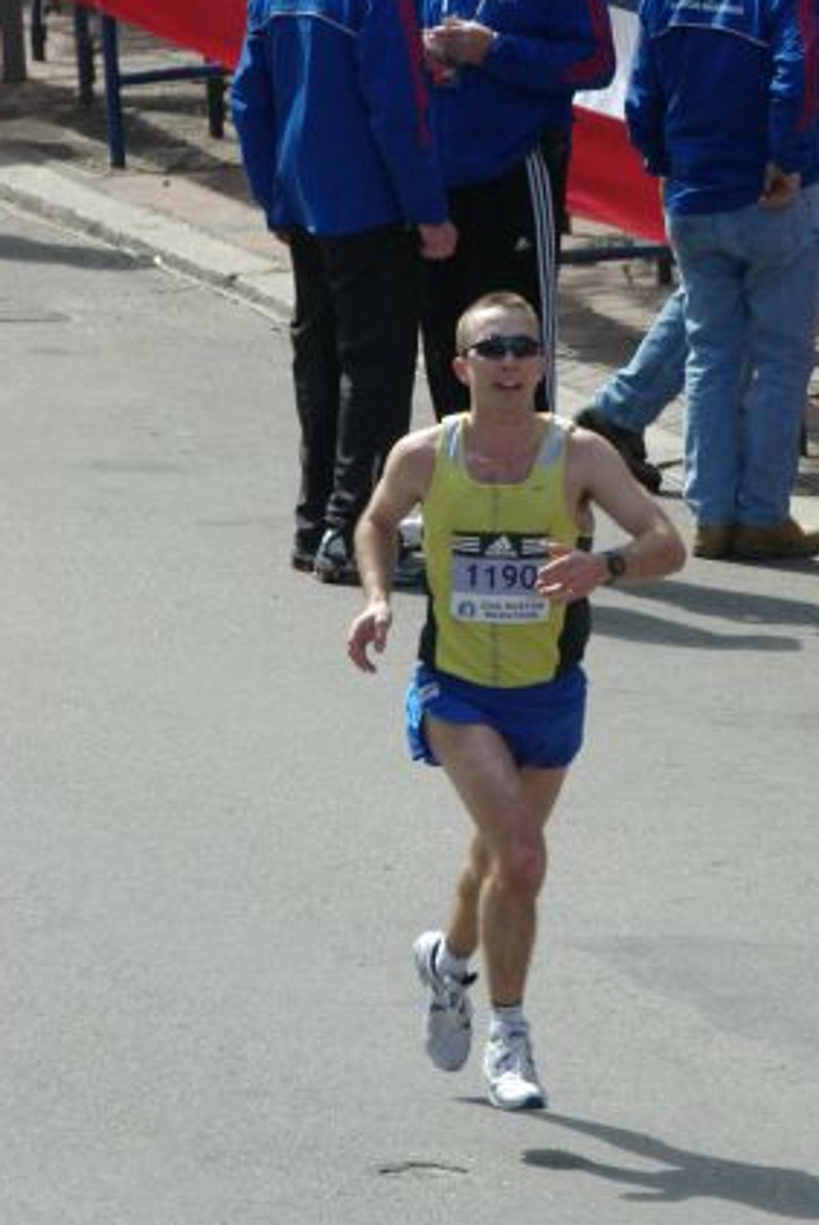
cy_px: 456
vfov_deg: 3.4
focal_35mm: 614
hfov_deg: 2.2
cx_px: 495
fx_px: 20917
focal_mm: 270
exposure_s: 1/400
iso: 400
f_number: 8
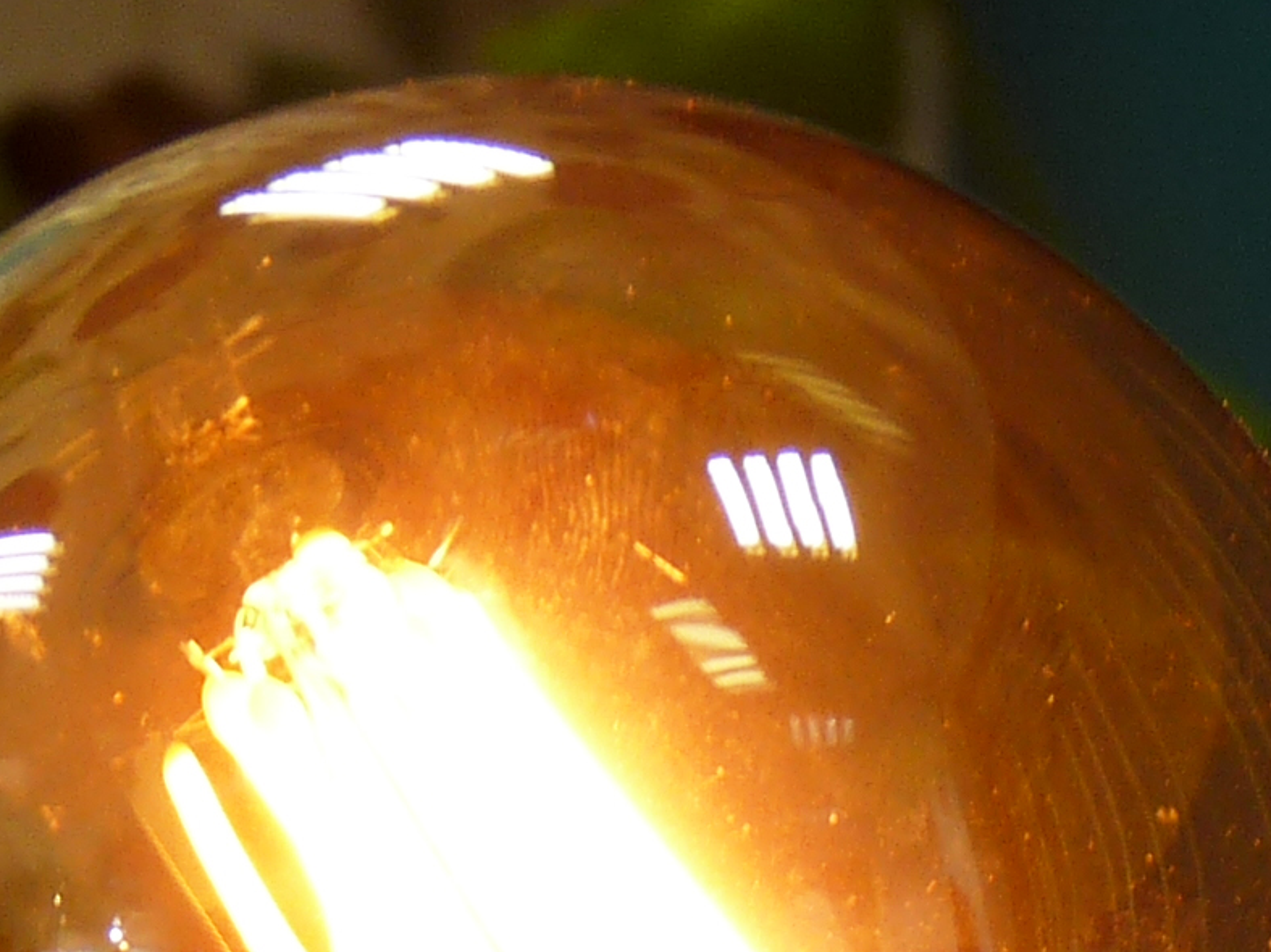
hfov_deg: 4.7
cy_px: 1667
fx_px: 15492
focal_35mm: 422
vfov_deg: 3.5
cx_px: 924
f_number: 3.4
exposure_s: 1/50
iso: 100
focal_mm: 16.1
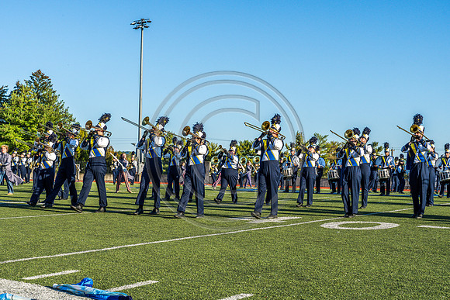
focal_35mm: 50
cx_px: 225
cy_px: 150
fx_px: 625
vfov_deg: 27.0
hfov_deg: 39.6
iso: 1000
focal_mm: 50
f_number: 9
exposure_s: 1/1250
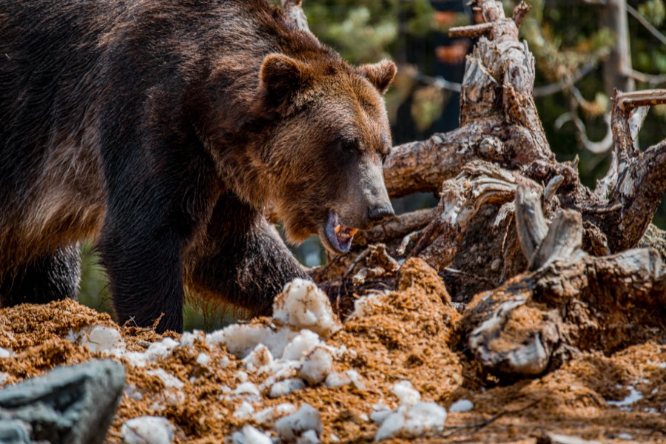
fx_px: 7399
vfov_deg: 3.4
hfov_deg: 5.2
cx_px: 333
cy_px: 222
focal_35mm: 400
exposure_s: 1/800
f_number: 6.3
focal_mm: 400
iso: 400
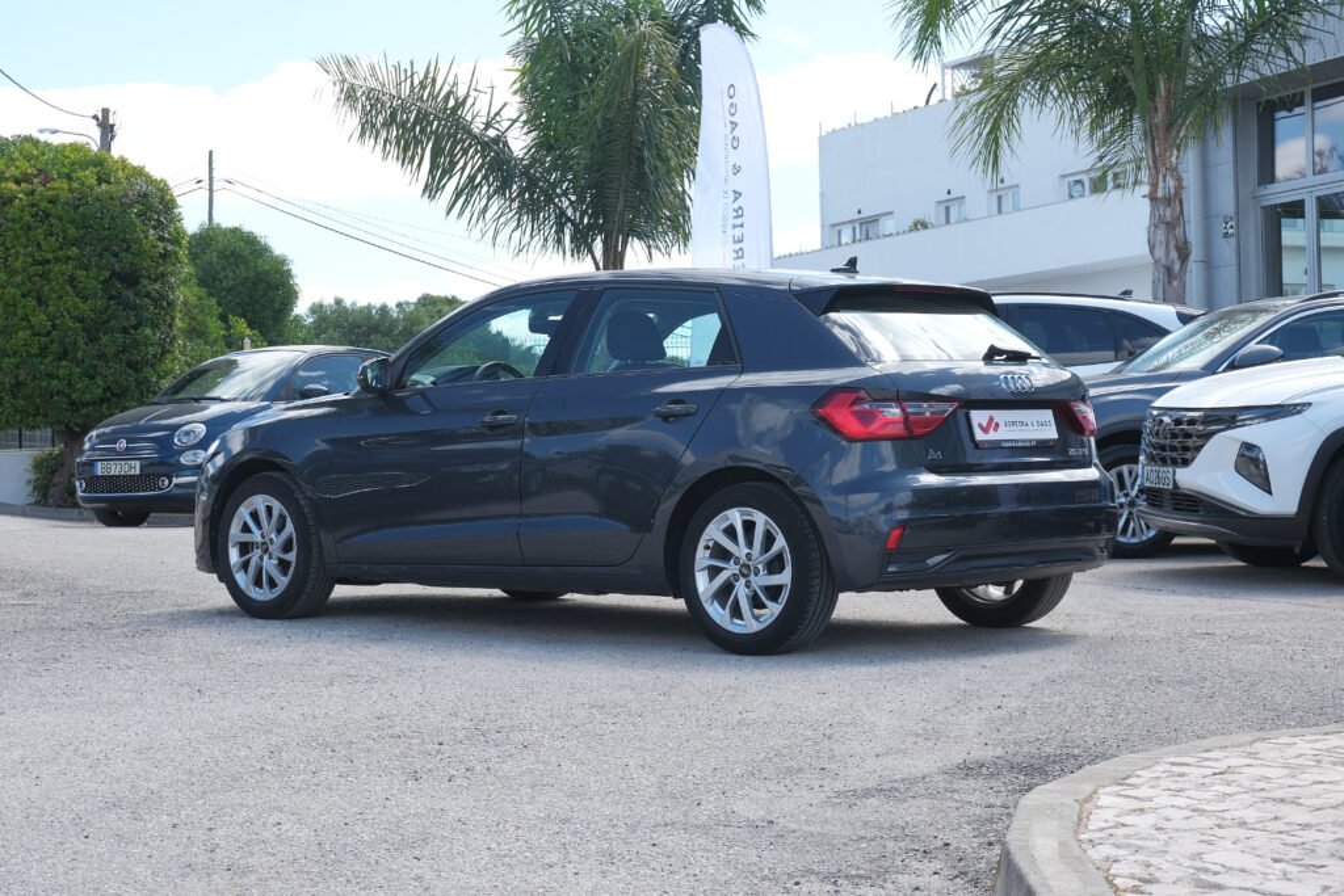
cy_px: 448
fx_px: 2539
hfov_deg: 29.7
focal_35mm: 68
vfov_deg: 20.0
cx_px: 672
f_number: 9
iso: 200
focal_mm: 45
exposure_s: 1/125
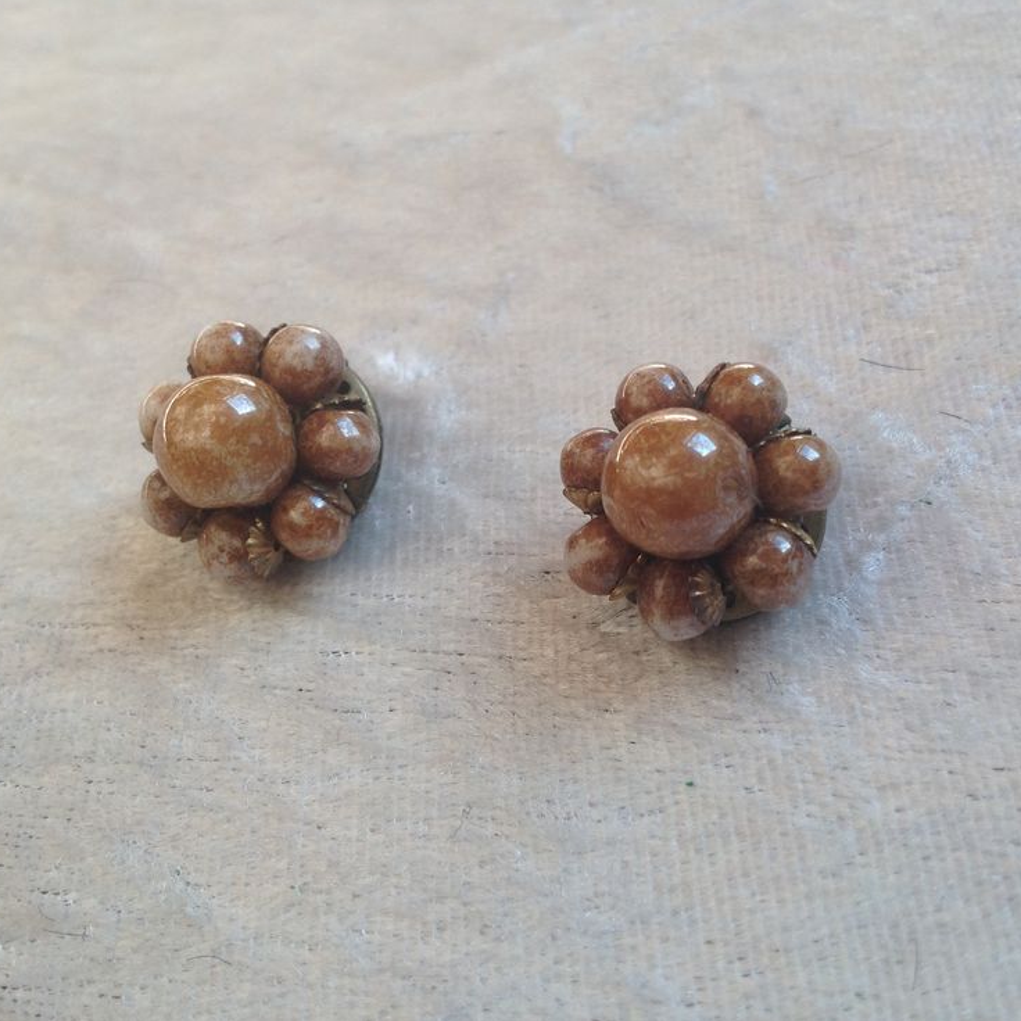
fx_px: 1402
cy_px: 504
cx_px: 520
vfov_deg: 40.0
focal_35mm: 42
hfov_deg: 40.0
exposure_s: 1/149
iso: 50
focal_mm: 4.28
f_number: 2.4
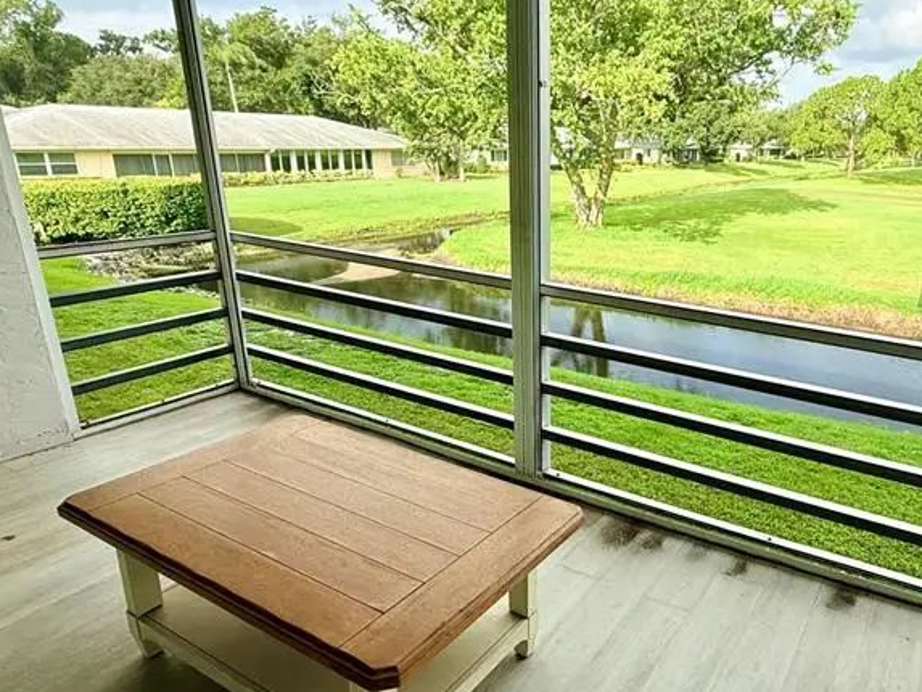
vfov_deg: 54.9
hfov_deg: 66.8
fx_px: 666
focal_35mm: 25
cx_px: 640
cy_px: 349
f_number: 2.2
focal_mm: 2.22
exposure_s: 1/518
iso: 50
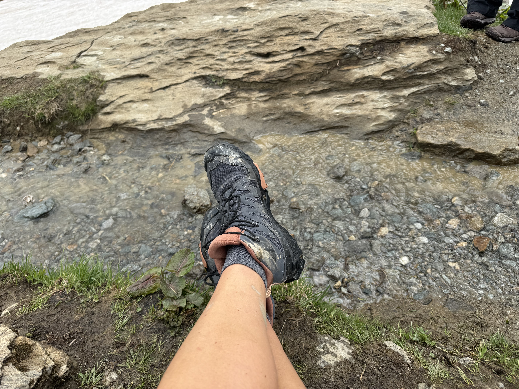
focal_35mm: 24
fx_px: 360
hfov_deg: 71.6
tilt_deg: -43.2
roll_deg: -0.2
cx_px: 260
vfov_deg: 56.8
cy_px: 194
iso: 80
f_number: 1.78
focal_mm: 6.76
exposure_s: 1/2604
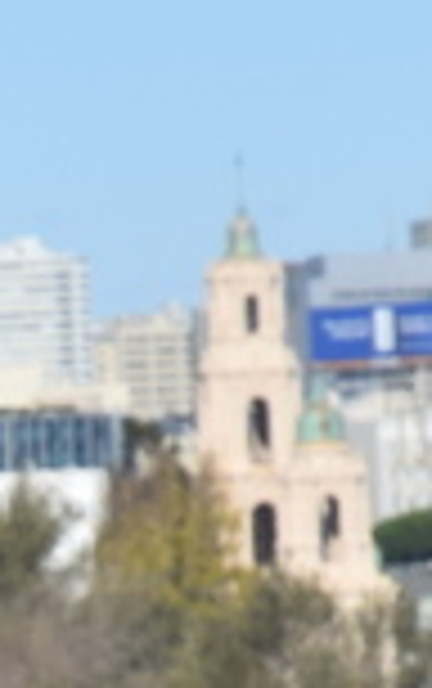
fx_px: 12586
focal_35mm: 670
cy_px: 1142
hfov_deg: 2.0
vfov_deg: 3.1
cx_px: -796
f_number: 8
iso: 200
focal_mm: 70
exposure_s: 1/1000
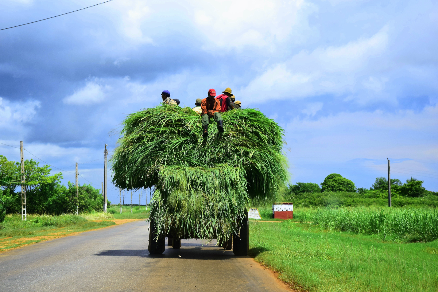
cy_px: 146
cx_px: 219
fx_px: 1277
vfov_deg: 13.0
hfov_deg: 19.5
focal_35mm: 105
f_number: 8
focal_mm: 70
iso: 200
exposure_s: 1/200
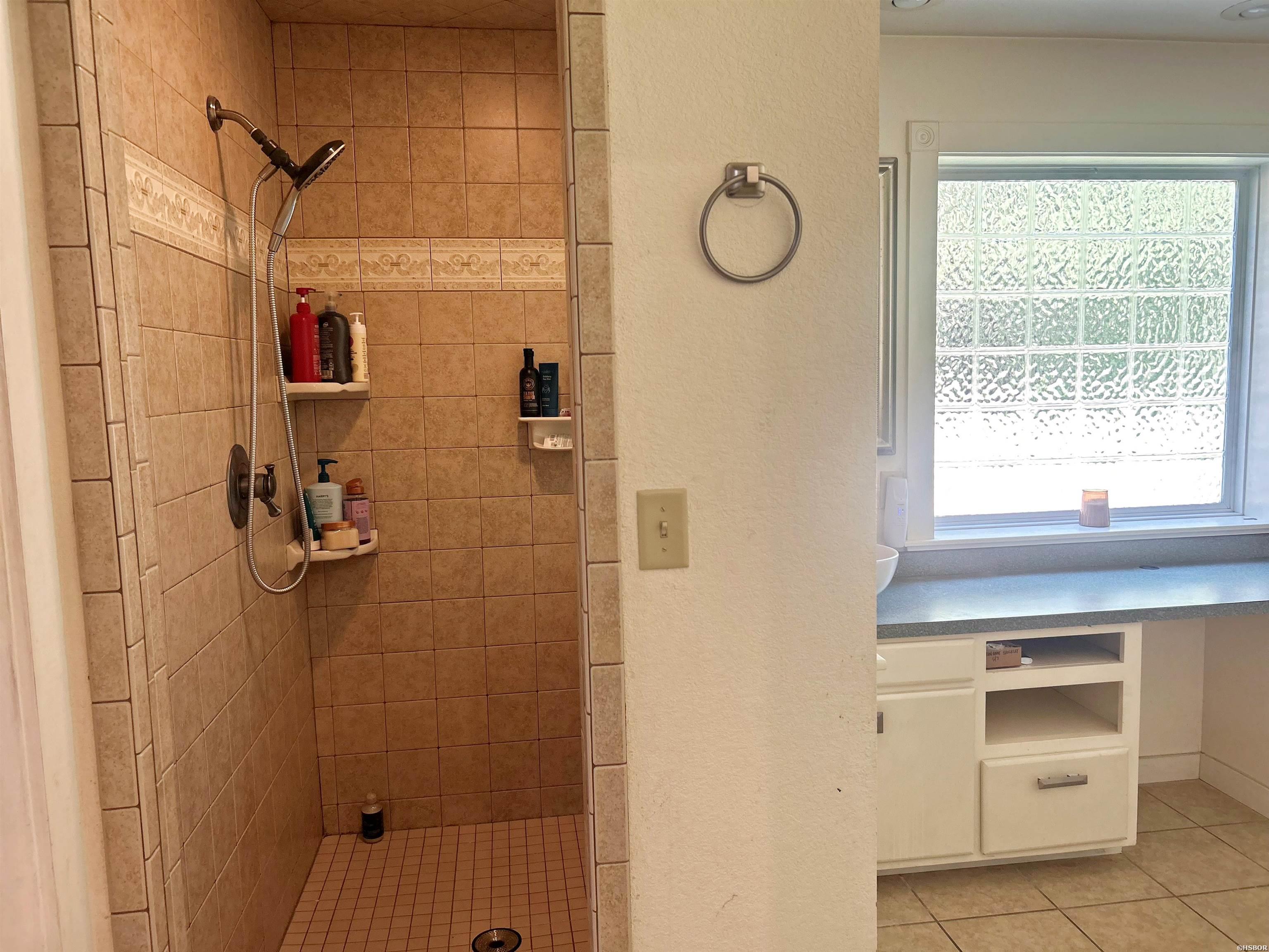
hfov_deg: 67.3
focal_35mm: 26
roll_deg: +1.8
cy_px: 476
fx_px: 953
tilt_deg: -6.3
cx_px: 634
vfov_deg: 53.1
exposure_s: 1/60
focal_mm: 5.7
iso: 100
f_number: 1.5
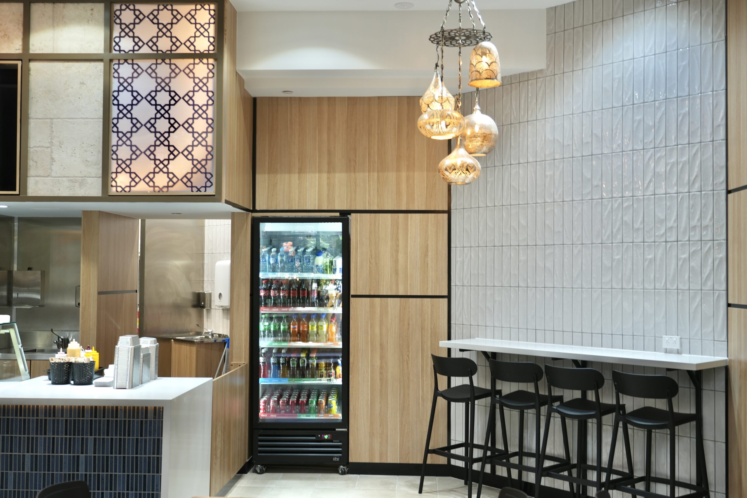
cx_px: 374
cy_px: 249
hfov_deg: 48.5
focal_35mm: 40
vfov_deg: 33.4
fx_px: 830
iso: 200
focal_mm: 40
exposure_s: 1/40
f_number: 4
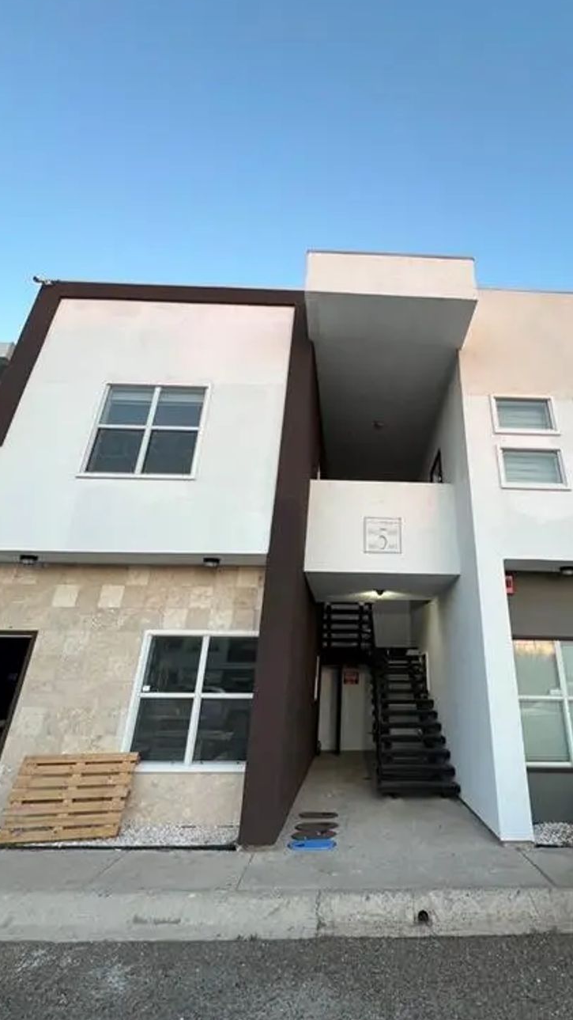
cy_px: 493
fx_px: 405
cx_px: 371
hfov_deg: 69.0
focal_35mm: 15
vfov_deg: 103.0
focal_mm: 1.57
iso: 50
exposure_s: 1/99
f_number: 1.8
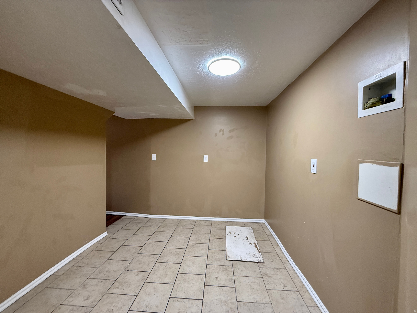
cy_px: 156
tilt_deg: -1.3
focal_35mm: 14
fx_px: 169
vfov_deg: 85.7
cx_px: 208
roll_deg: -0.9
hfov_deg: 102.1
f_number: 2.2
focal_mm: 2.22
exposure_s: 1/60
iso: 250
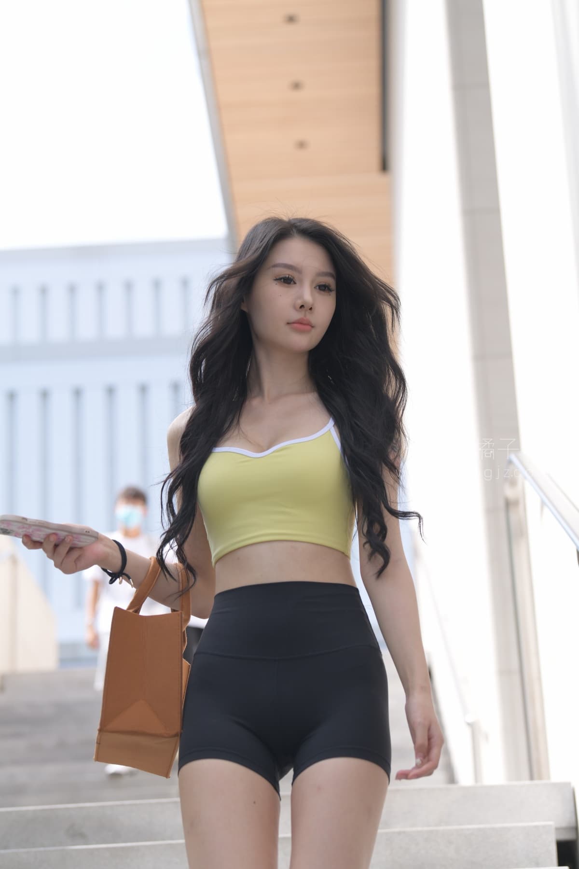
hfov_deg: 15.9
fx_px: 2075
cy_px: 434
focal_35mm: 86
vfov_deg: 23.6
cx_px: 290
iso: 180
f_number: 4
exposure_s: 1/640
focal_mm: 86
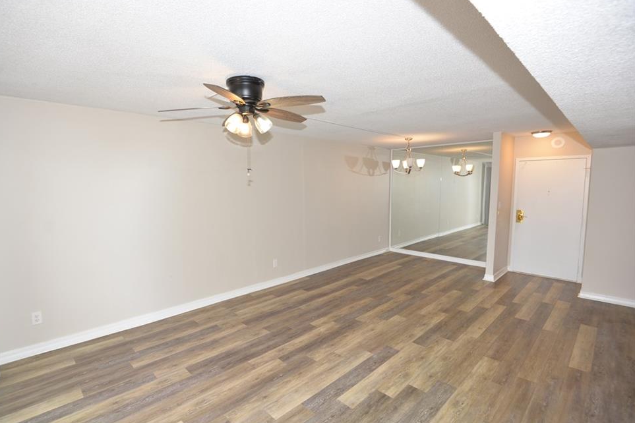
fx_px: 300
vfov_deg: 70.4
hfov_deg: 93.2
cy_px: 217
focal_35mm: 17
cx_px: 299
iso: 220
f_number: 4
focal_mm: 16
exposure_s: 1/60
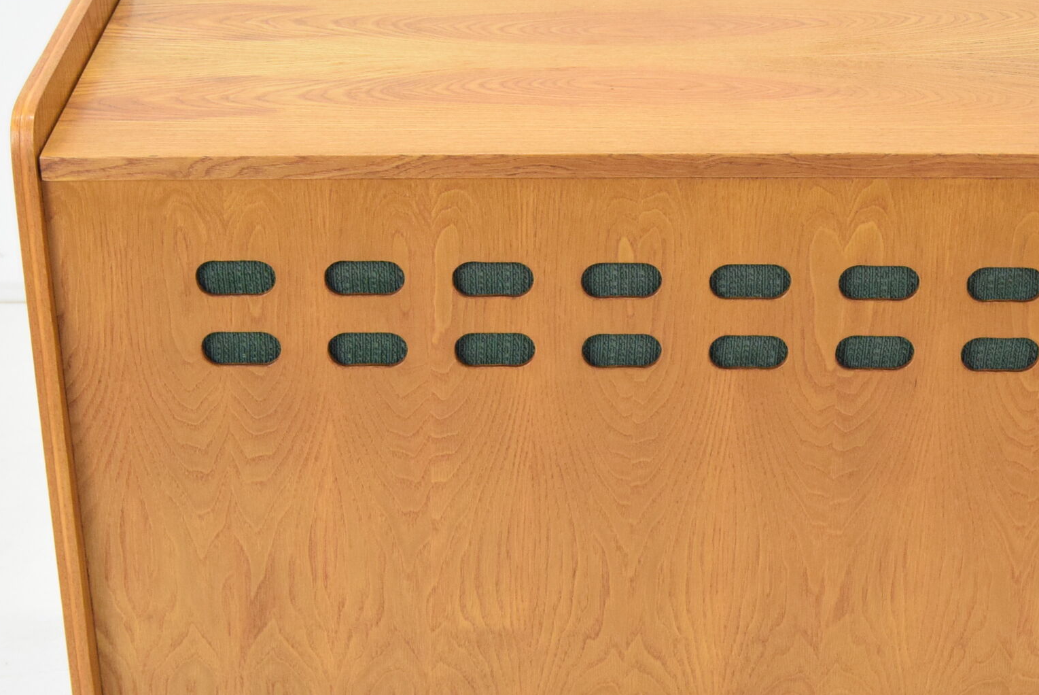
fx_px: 2628
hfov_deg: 22.3
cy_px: 371
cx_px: 680
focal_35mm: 91
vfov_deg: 15.1
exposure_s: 1/125
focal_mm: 31
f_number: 5.6
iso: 1600
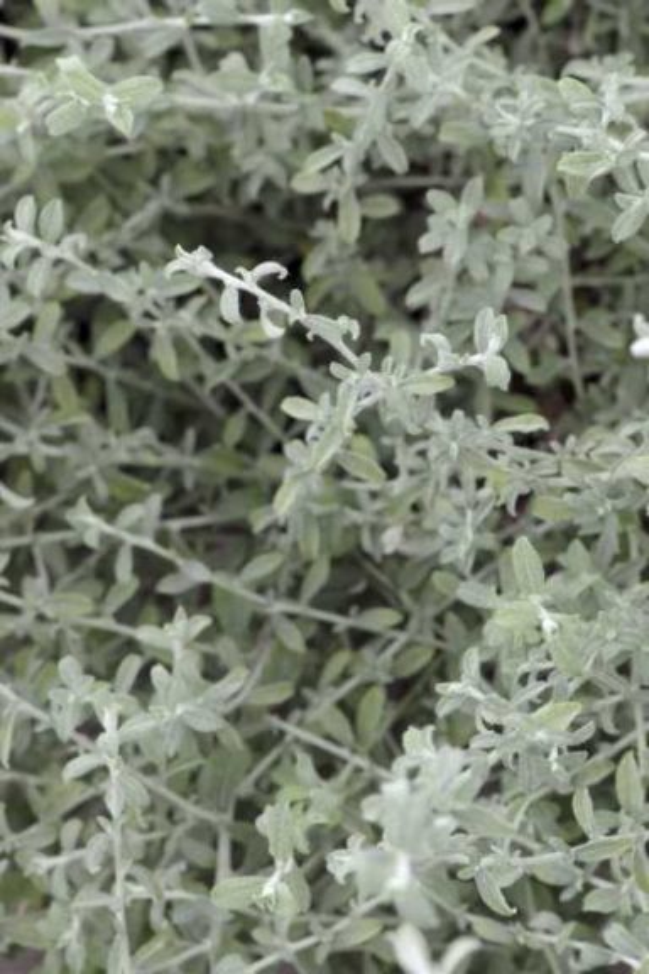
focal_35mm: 158
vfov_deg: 13.0
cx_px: 324
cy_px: 487
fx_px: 4259
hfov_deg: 8.7
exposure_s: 1/13
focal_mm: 105
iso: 100
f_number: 13
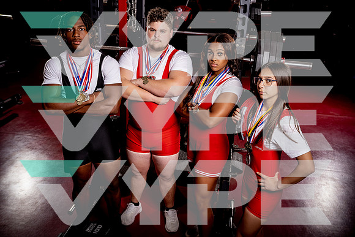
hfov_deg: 51.9
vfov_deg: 36.0
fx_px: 365
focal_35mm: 37
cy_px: 118
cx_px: 178
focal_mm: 37
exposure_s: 1/250
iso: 100
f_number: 5.6
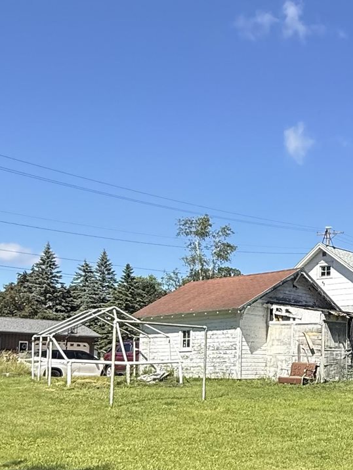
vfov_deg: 41.5
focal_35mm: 45
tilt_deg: +4.1
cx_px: 377
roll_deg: +0.5
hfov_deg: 29.4
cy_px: 315
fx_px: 612
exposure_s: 1/2237
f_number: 2.2
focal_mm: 2.22
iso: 50
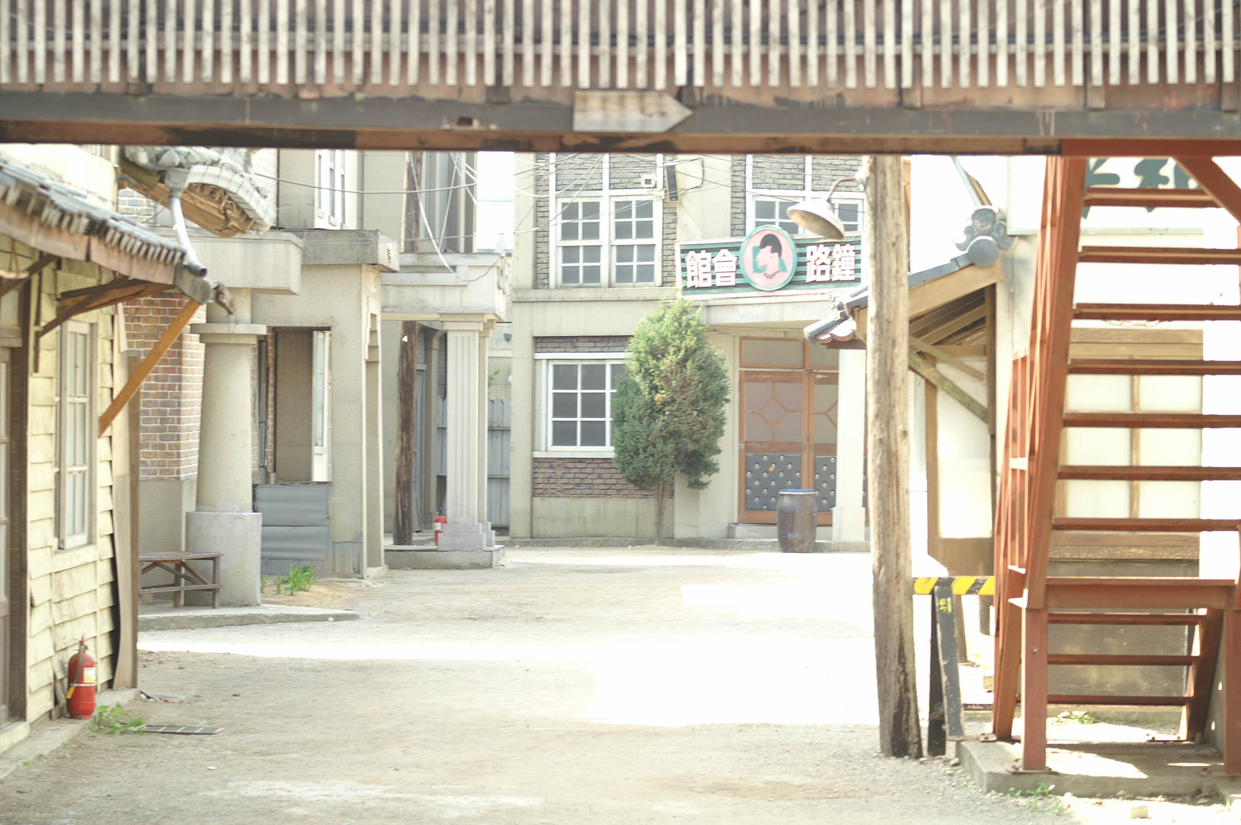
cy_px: 412
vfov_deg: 11.4
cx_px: 620
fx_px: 4133
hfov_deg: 17.1
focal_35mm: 120
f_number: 4.5
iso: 100
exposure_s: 1/100
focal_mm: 80
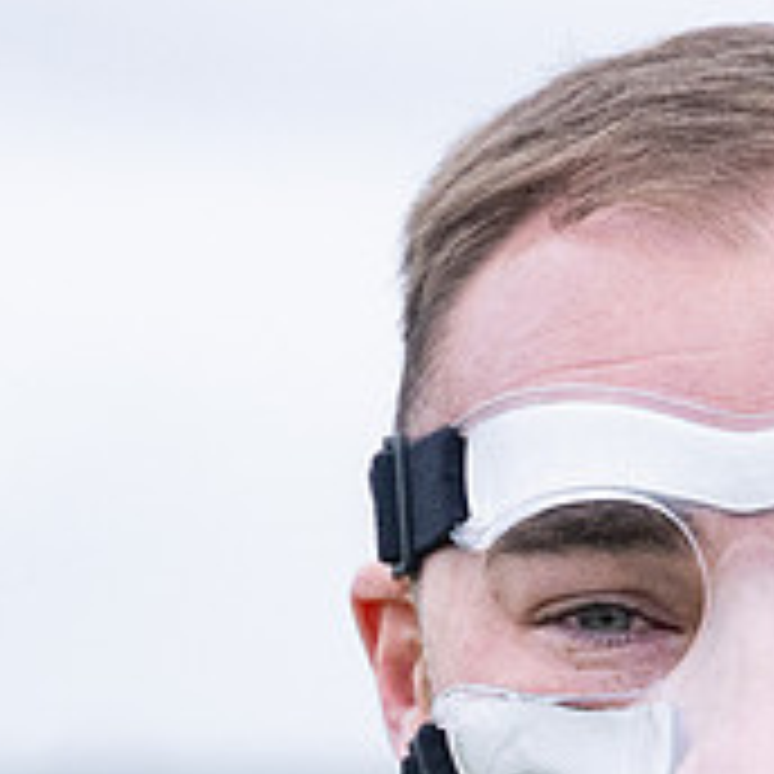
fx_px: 17733
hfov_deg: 2.5
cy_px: 1004
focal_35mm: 701
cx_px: 667
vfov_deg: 2.5
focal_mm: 140
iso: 1000
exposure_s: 1/1250
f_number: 4.5
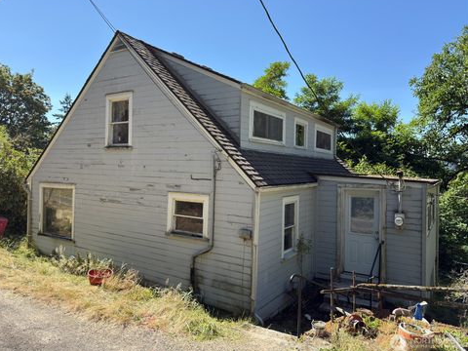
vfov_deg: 54.9
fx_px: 338
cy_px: 172
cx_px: 225
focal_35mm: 25
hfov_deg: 69.4
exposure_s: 1/2445
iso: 80
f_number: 1.78
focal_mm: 6.76
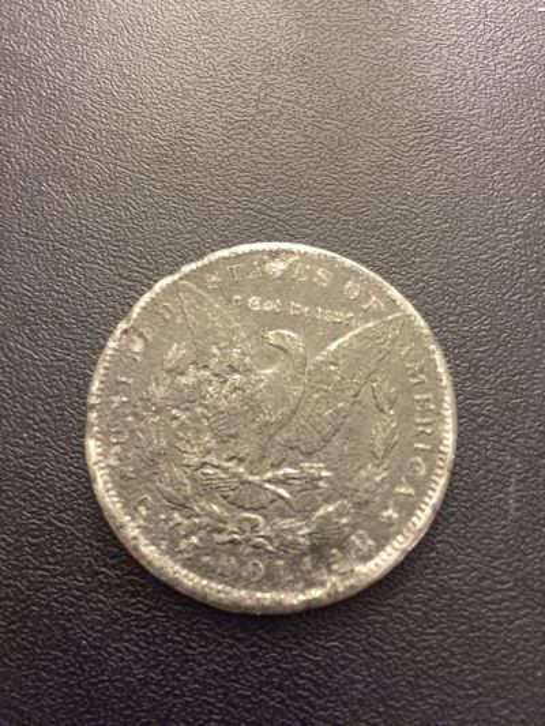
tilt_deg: -76.6
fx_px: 609
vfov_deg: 61.6
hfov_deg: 48.2
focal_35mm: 29
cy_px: 363
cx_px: 272
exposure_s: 1/15
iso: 400
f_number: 2.2
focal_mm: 4.15
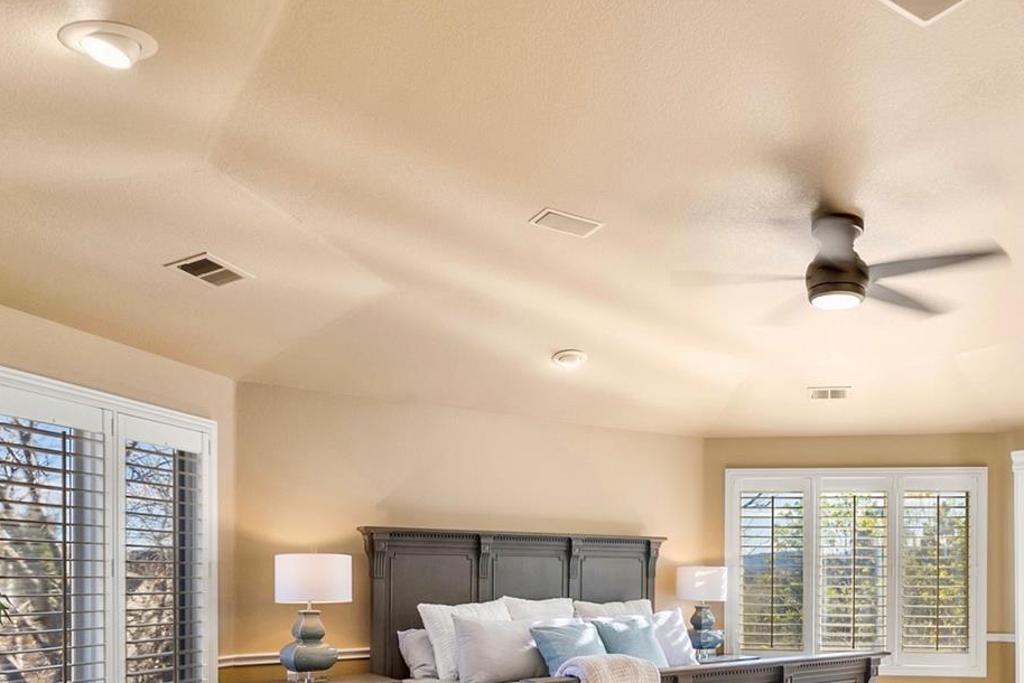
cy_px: 556
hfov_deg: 62.8
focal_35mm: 28
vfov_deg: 44.0
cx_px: 728
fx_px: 797
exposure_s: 1/20
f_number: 8
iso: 250
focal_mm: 16
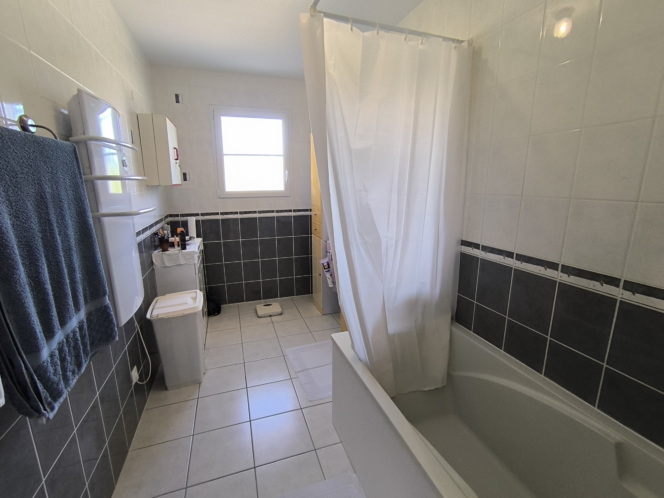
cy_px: 249
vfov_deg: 78.1
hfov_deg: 94.5
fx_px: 307
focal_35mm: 16
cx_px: 332
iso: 160
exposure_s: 1/60
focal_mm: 1.65
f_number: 2.2
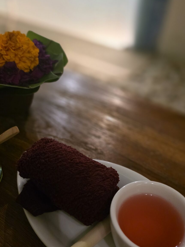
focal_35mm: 34
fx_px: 242
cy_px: 133
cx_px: 72
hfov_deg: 41.6
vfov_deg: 53.9
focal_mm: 6.3
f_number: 1.7
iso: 1600
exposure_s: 1/100
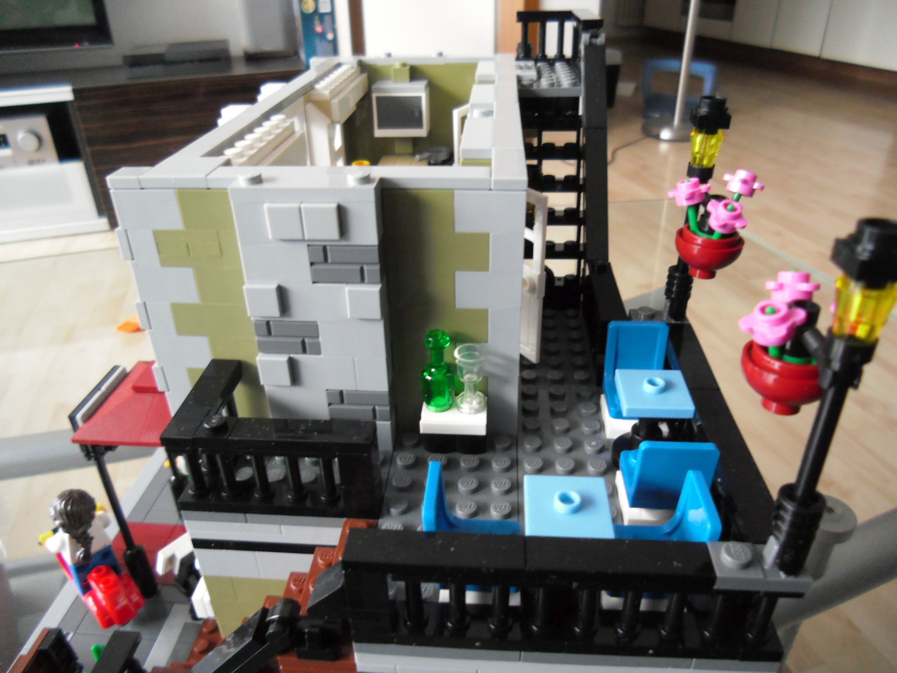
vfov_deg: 51.4
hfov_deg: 65.3
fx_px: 700
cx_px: 448
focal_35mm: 27
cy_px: 336
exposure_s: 1/15
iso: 400
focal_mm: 4.9
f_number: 3.2
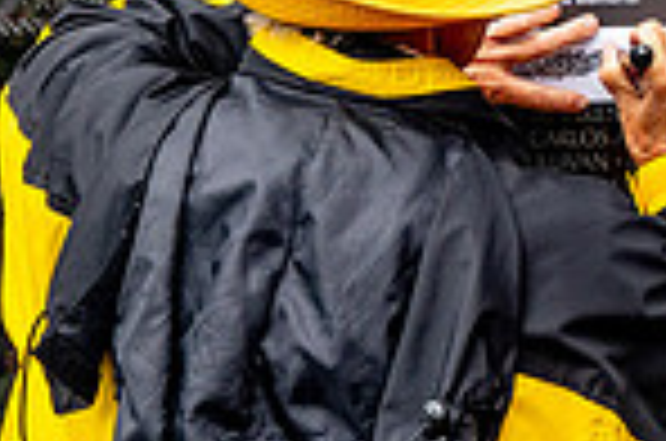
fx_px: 1846
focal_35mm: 100
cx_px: 742
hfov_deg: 19.5
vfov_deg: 13.4
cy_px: -18
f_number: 8
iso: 640
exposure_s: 1/640
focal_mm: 25.5
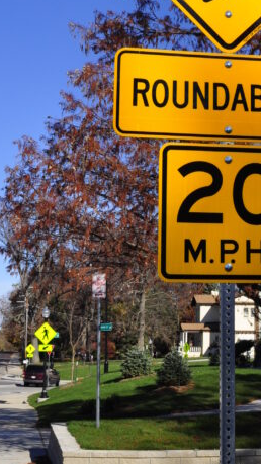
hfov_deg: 17.0
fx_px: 862
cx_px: 241
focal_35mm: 70
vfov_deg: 30.0
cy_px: 164
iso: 200
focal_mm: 20
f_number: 11
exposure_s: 1/400
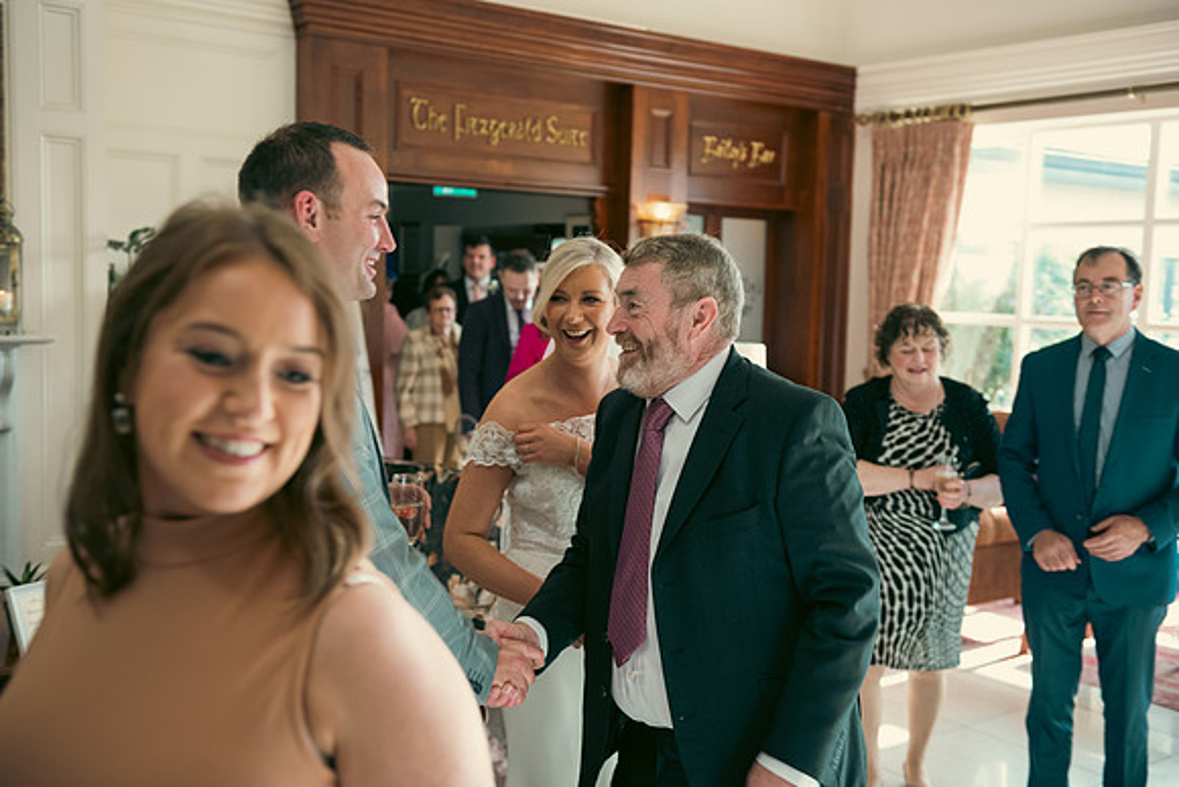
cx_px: 590
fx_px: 1245
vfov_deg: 35.1
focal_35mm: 38
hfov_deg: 50.7
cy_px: 394
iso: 400
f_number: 3.5
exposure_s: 1/100
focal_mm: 38
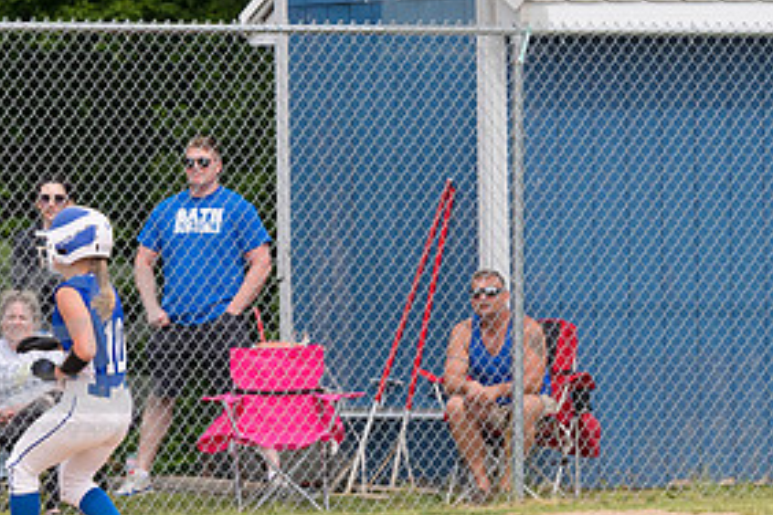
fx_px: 13247
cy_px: 340
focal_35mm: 617
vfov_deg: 2.2
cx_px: 77
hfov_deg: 3.3
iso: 320
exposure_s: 1/1600
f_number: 5.6
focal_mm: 200
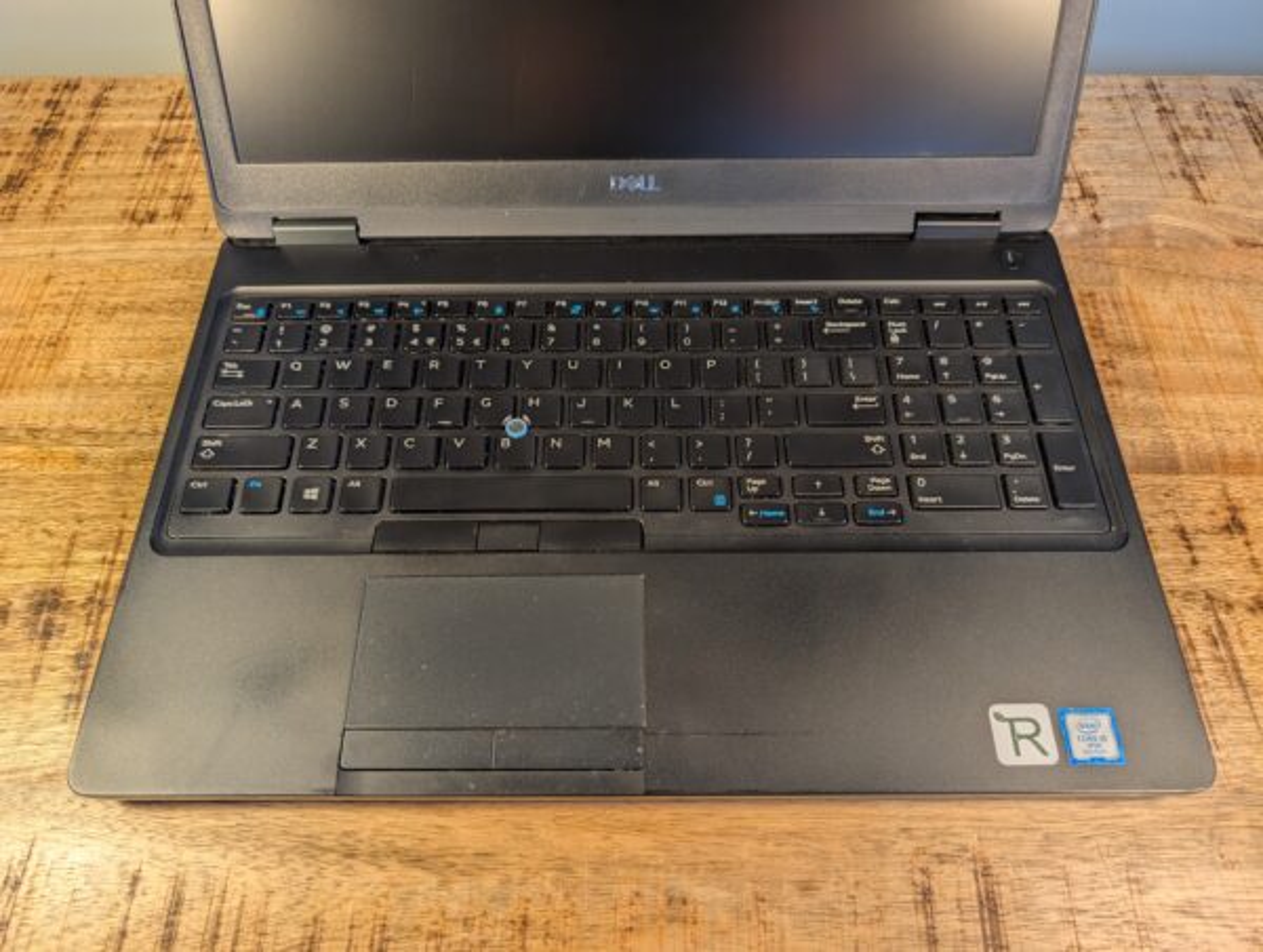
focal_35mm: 24
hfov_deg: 71.5
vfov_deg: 57.0
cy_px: 476
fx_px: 877
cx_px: 632
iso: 120
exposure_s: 1/100
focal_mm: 6.9
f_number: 1.68
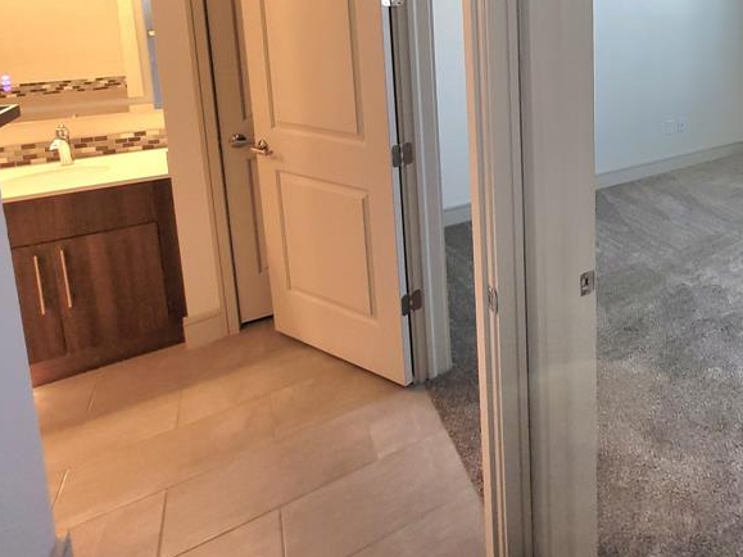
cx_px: 610
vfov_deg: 52.7
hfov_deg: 66.1
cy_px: 71
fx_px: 494
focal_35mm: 23
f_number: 2.2
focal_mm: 2.2
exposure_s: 1/60.2
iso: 160
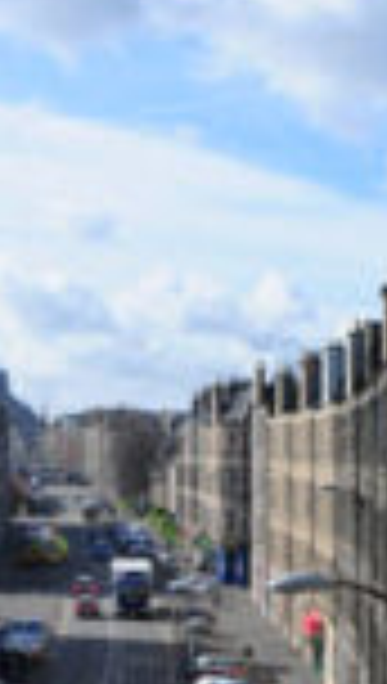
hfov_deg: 12.8
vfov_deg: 22.0
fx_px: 1725
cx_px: 140
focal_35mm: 95
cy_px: 590
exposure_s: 1/160
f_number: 22
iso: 400
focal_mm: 18
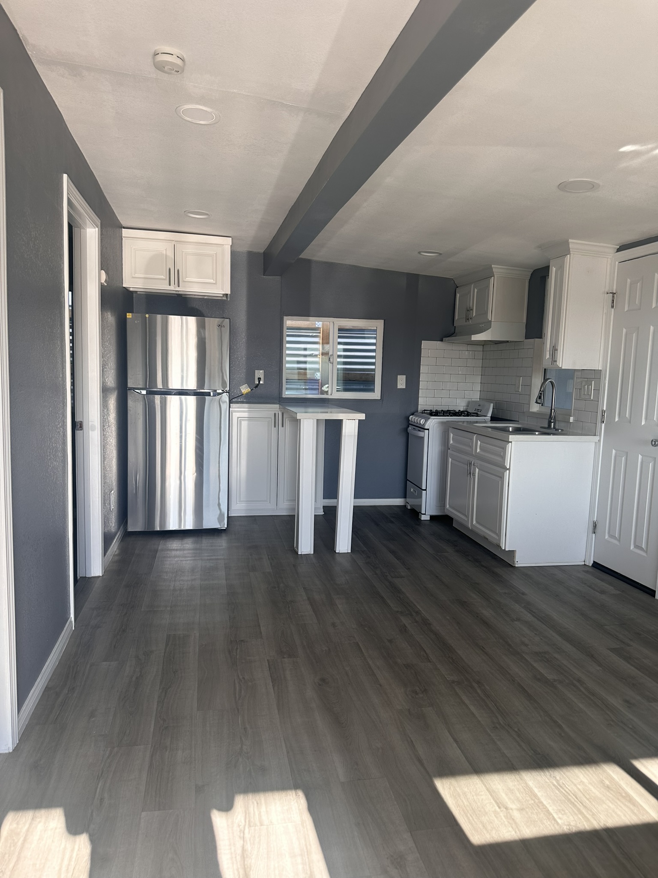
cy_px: 439
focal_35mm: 24
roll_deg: -2.3
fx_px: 608
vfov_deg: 71.6
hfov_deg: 56.8
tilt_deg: -5.4
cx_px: 329
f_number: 1.78
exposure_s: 1/303
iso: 80
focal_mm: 6.86
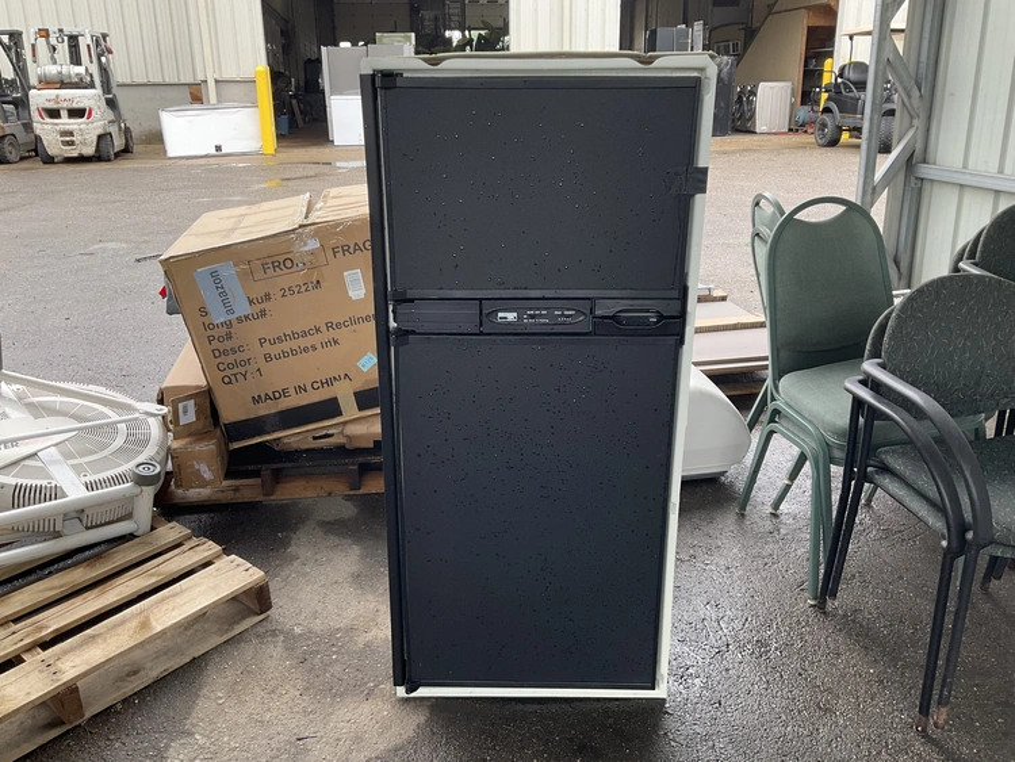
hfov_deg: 61.6
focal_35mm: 29
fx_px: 851
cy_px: 381
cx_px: 508
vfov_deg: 48.3
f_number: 1.8
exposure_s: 1/122
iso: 32
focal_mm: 3
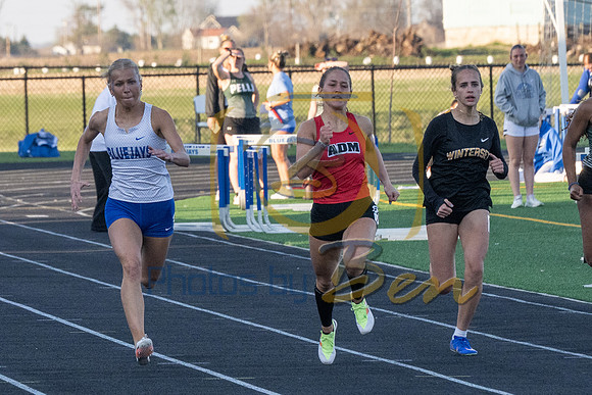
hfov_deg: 3.6
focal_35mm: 569
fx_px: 9364
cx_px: 61
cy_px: 197
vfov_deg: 2.4
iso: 1000
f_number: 8
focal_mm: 200
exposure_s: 1/1000
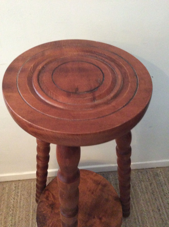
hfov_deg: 44.1
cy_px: 114
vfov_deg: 56.9
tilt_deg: -48.7
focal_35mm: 32
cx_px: 84
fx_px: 209
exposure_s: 1/17
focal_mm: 3.3
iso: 400
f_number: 2.4
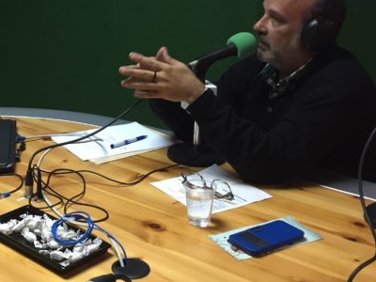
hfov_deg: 32.4
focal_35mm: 58
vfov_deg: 24.7
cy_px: 49
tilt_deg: -10.6
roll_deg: -0.4
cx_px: 80
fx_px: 630
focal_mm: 4.15
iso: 100
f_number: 2.2
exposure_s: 1/33
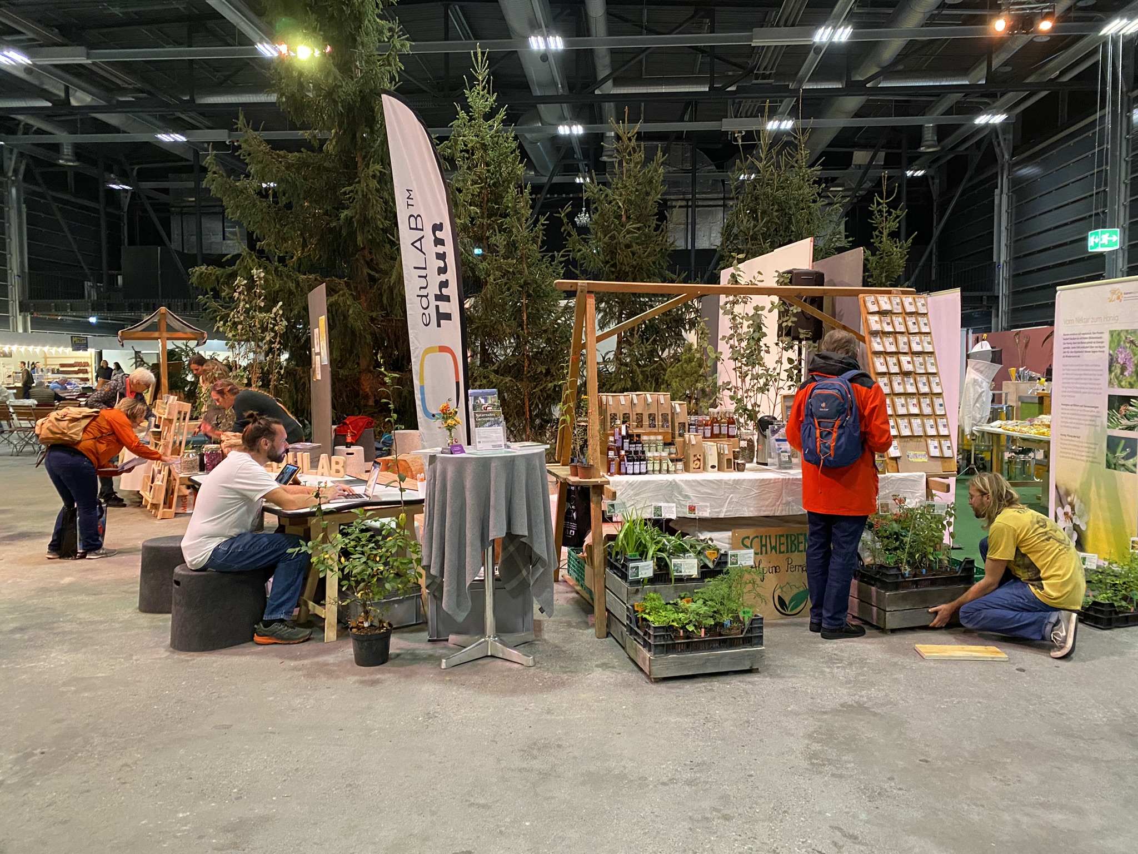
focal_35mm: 26
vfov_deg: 53.1
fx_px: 855
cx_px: 569
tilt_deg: -5.7
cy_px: 427
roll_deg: +0.0
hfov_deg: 67.3
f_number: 1.8
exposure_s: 1/50
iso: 500
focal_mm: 4.25
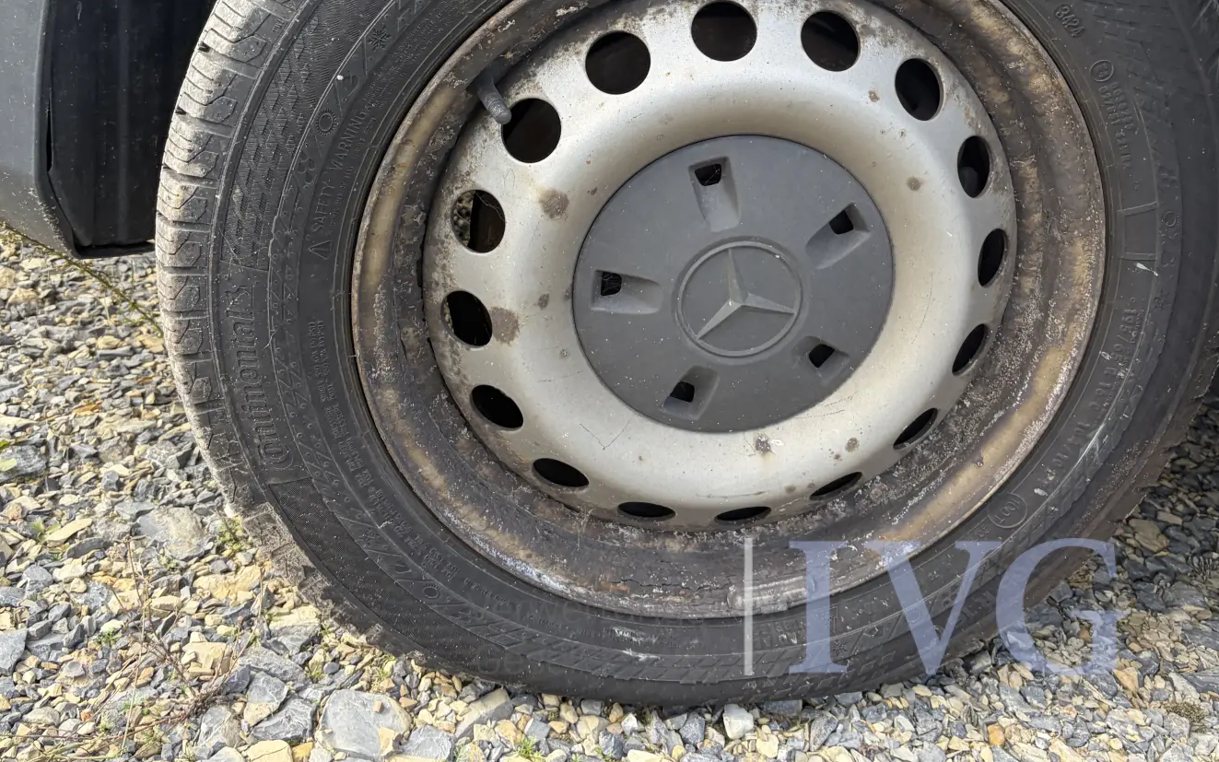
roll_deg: -4.9
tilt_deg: -17.6
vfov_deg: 31.1
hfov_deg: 49.3
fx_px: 1329
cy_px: 145
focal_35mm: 40
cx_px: 598
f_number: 1.6
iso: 64
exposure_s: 1/390
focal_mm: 5.96
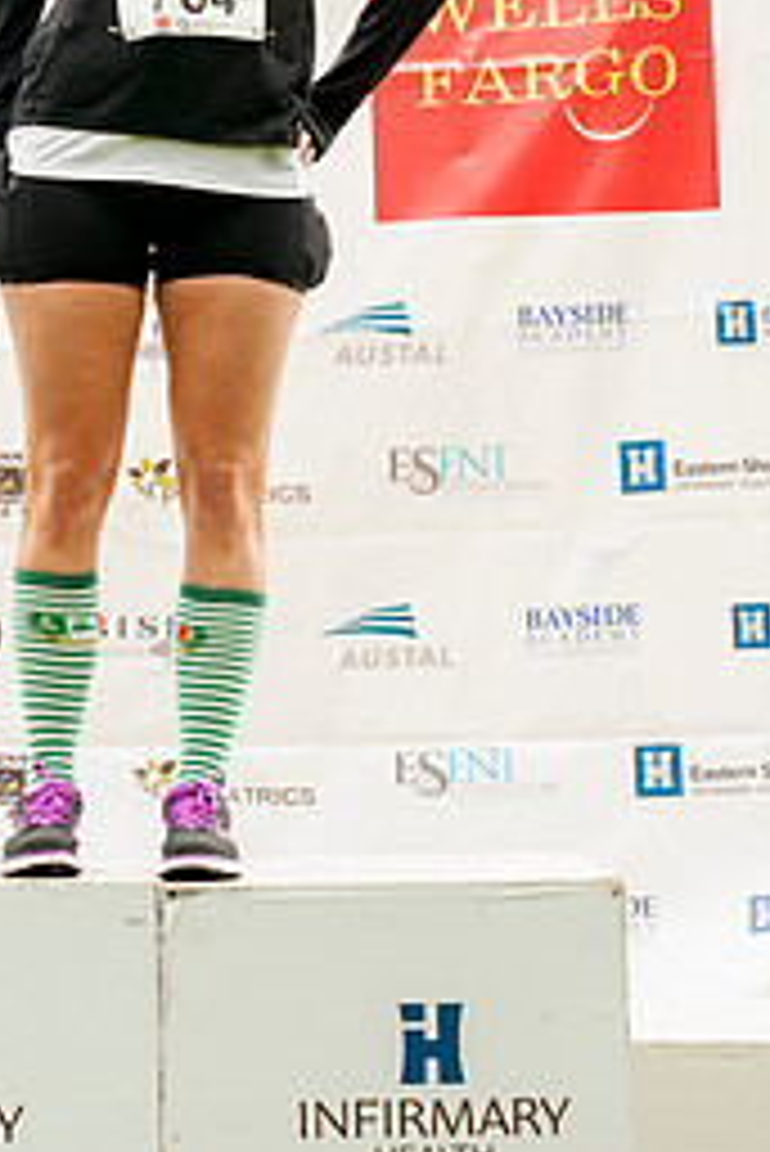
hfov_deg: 11.3
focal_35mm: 121
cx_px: 169
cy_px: 284
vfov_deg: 16.8
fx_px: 3877
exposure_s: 1/160
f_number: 5.6
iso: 640
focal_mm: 46
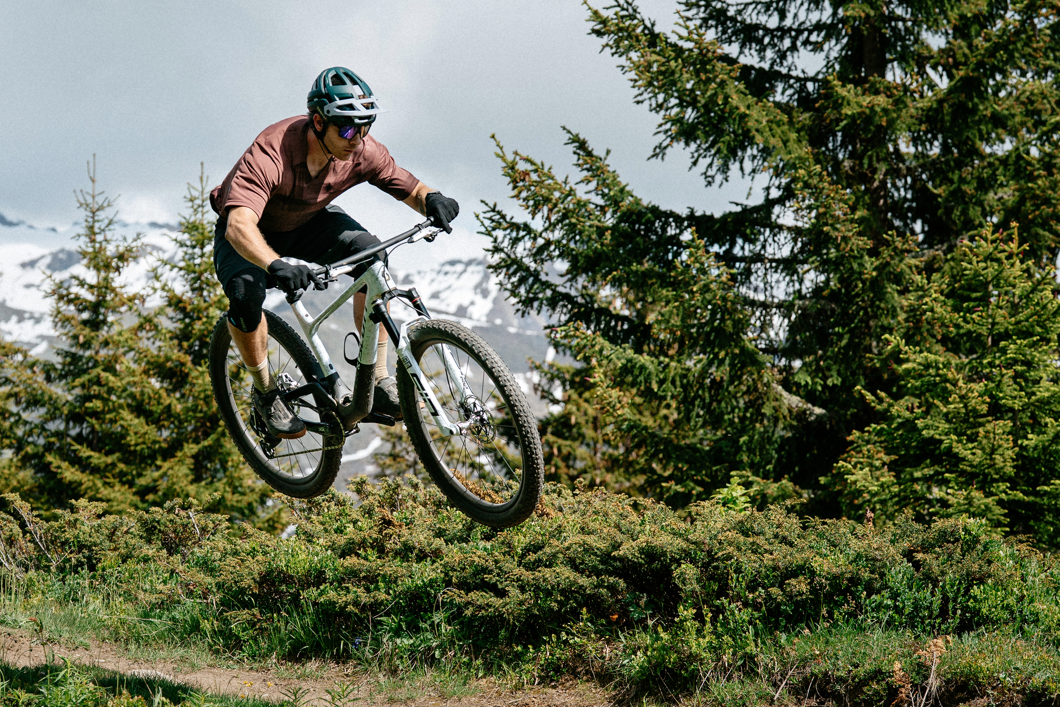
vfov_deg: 15.5
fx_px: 2591
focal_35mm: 88
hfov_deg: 23.1
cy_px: 354
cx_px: 530
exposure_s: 1/4000
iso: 500
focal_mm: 88
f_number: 4.5
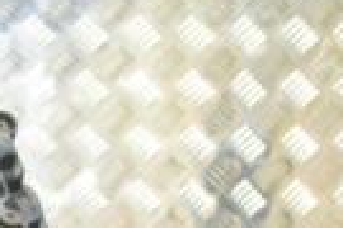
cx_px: -338
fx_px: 1648
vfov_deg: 7.6
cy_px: 471
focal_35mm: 173
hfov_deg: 10.9
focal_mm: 26
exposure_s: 1/60
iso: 2800
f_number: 4.2
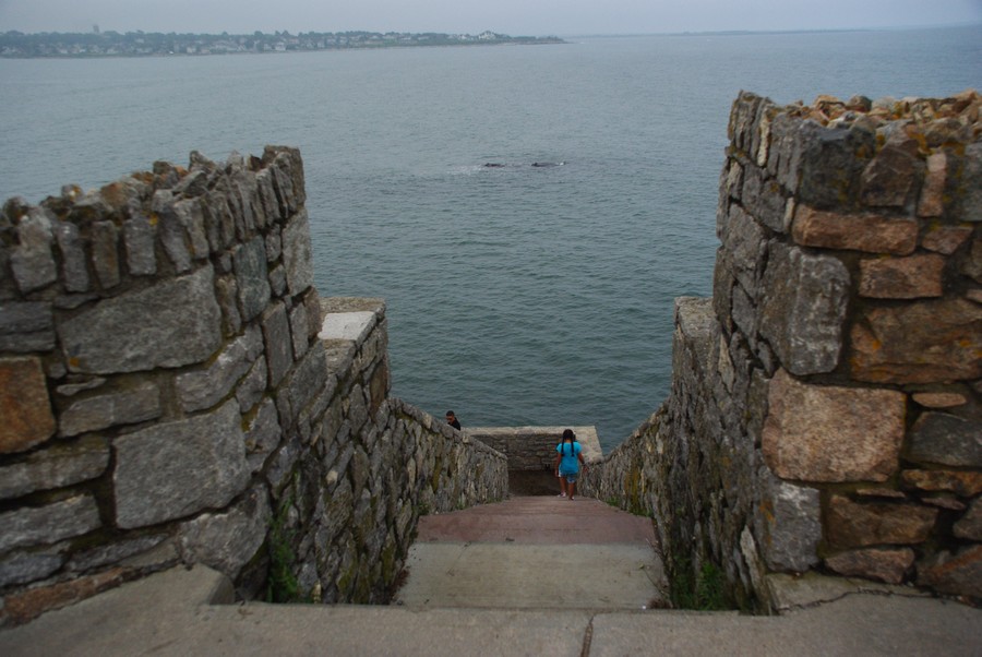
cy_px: 328
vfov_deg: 42.4
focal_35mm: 31
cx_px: 491
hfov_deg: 60.2
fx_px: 846
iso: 400
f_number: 5.6
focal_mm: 21
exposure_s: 1/125
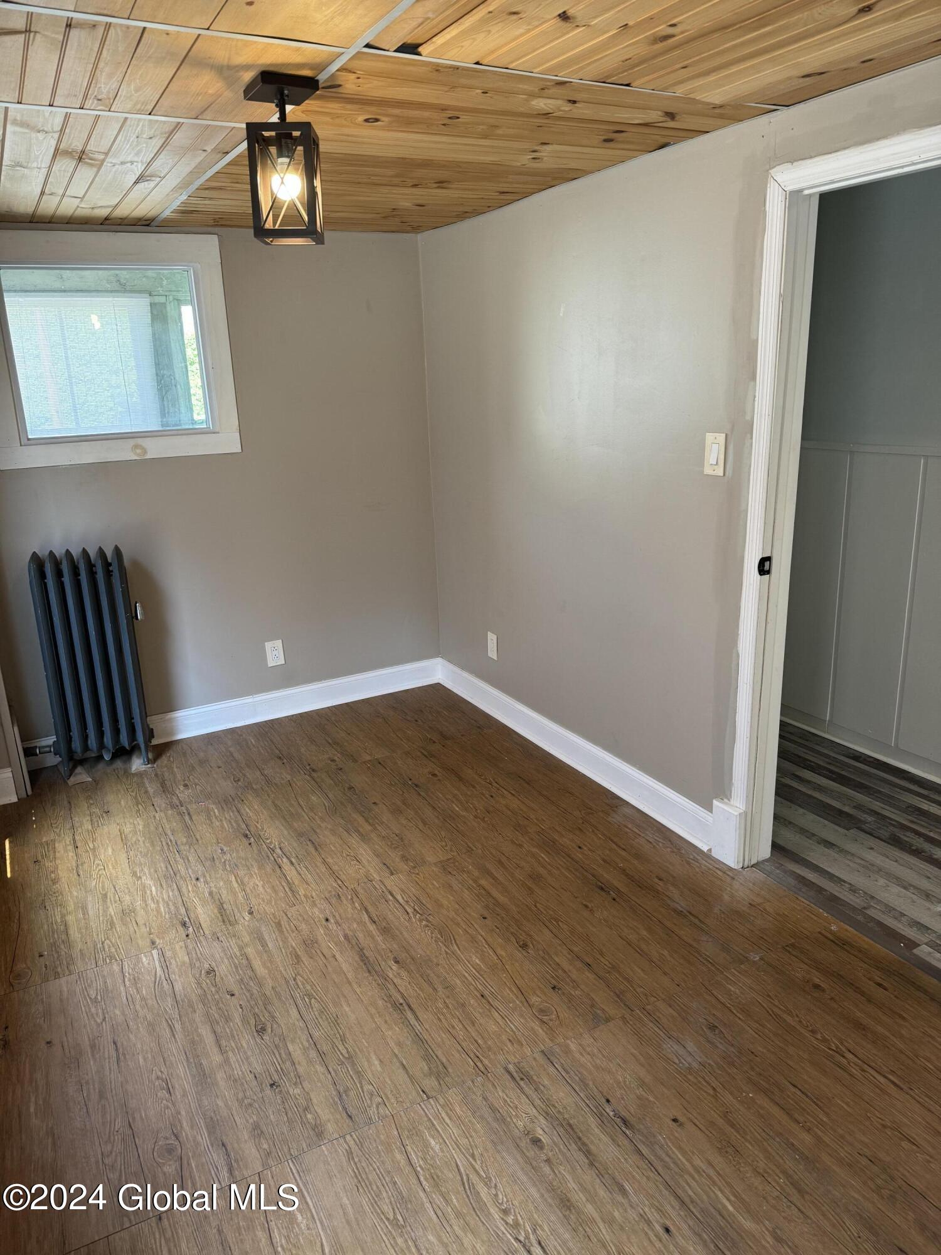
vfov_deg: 71.6
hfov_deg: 56.8
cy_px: 628
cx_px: 470
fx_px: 870
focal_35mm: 24
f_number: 1.78
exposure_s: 1/60
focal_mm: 6.76
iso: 160
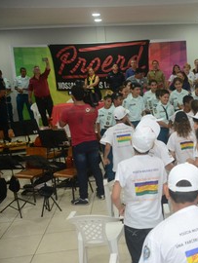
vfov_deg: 39.6
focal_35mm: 48
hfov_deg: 28.0
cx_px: 211
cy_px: 131
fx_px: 365
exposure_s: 1/100
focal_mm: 20
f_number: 3.5
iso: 1600
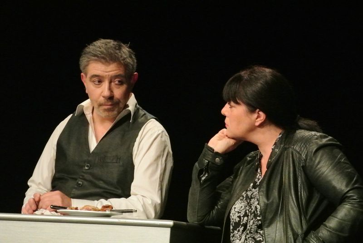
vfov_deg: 5.1
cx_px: 182
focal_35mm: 272
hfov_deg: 7.6
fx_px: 2745
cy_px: 122
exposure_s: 1/80
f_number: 8
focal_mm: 100.9
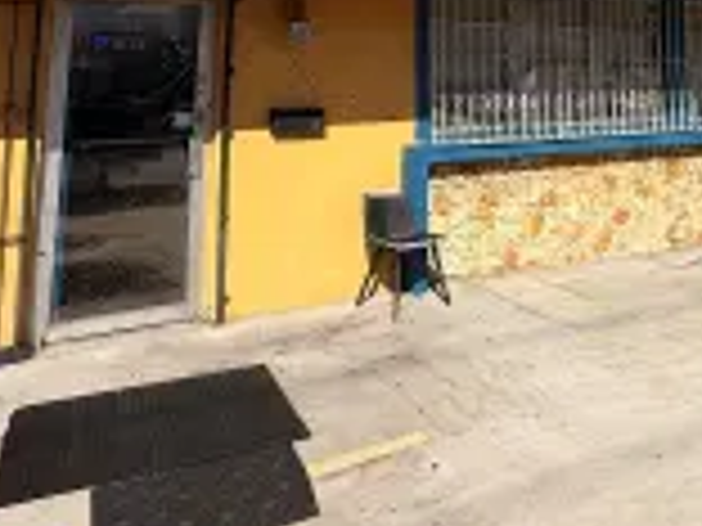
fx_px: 730
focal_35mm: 36
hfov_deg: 50.4
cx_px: 468
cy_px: -27
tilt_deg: +9.3
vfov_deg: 35.0
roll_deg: +1.0
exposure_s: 1/3891
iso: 50
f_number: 2.2
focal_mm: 2.22
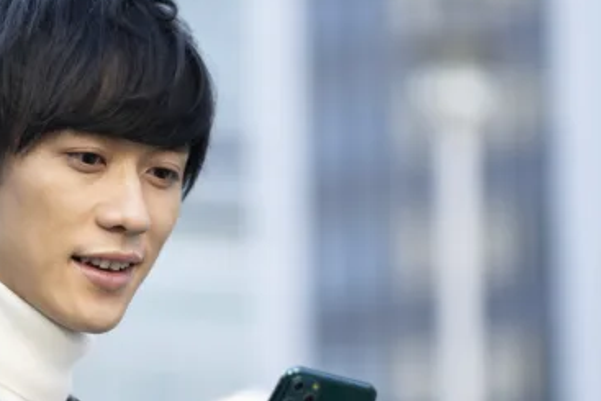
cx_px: 133
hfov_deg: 8.1
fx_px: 4259
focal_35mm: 255
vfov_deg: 5.4
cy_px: 340
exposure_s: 1/250
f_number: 2.8
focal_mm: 117
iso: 160
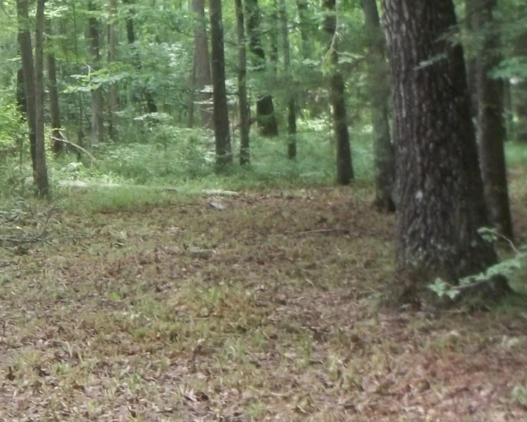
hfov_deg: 22.4
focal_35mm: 84
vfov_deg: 18.1
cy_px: 74
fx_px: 1310
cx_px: 88
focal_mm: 5.9
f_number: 3.3
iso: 160
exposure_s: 1/50
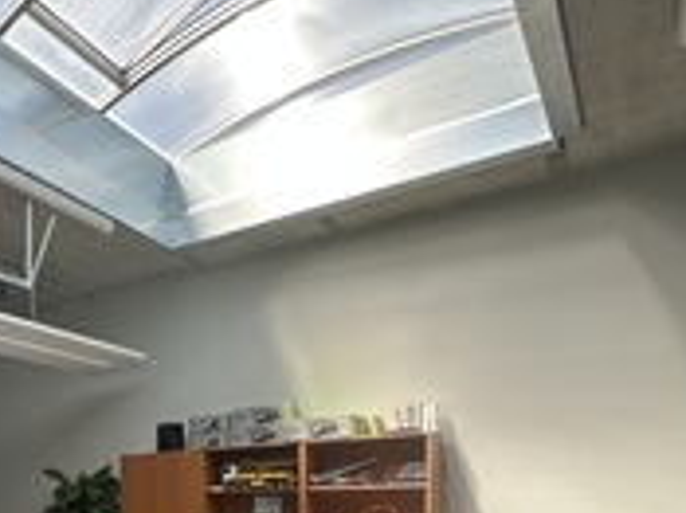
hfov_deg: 47.3
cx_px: 0
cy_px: 525
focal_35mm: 32
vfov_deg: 38.6
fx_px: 634
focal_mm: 2.22
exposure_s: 1/250
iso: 40
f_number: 2.2
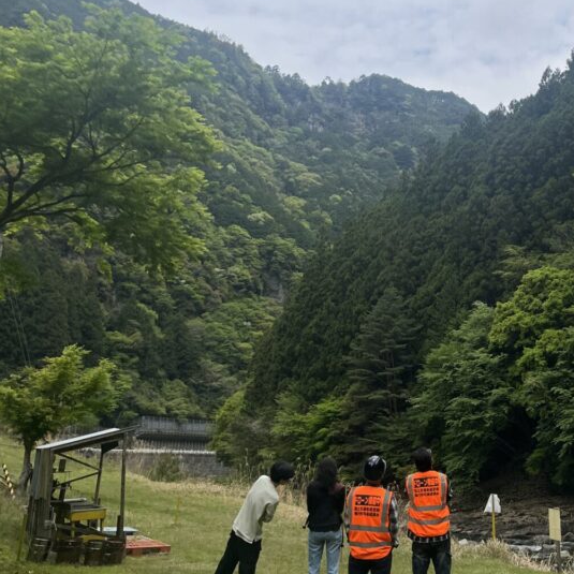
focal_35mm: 44
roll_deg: +3.0
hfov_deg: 37.6
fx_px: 825
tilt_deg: +11.3
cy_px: 231
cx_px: 411
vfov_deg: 38.2
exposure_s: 1/4854
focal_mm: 5.1
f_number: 1.6
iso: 50
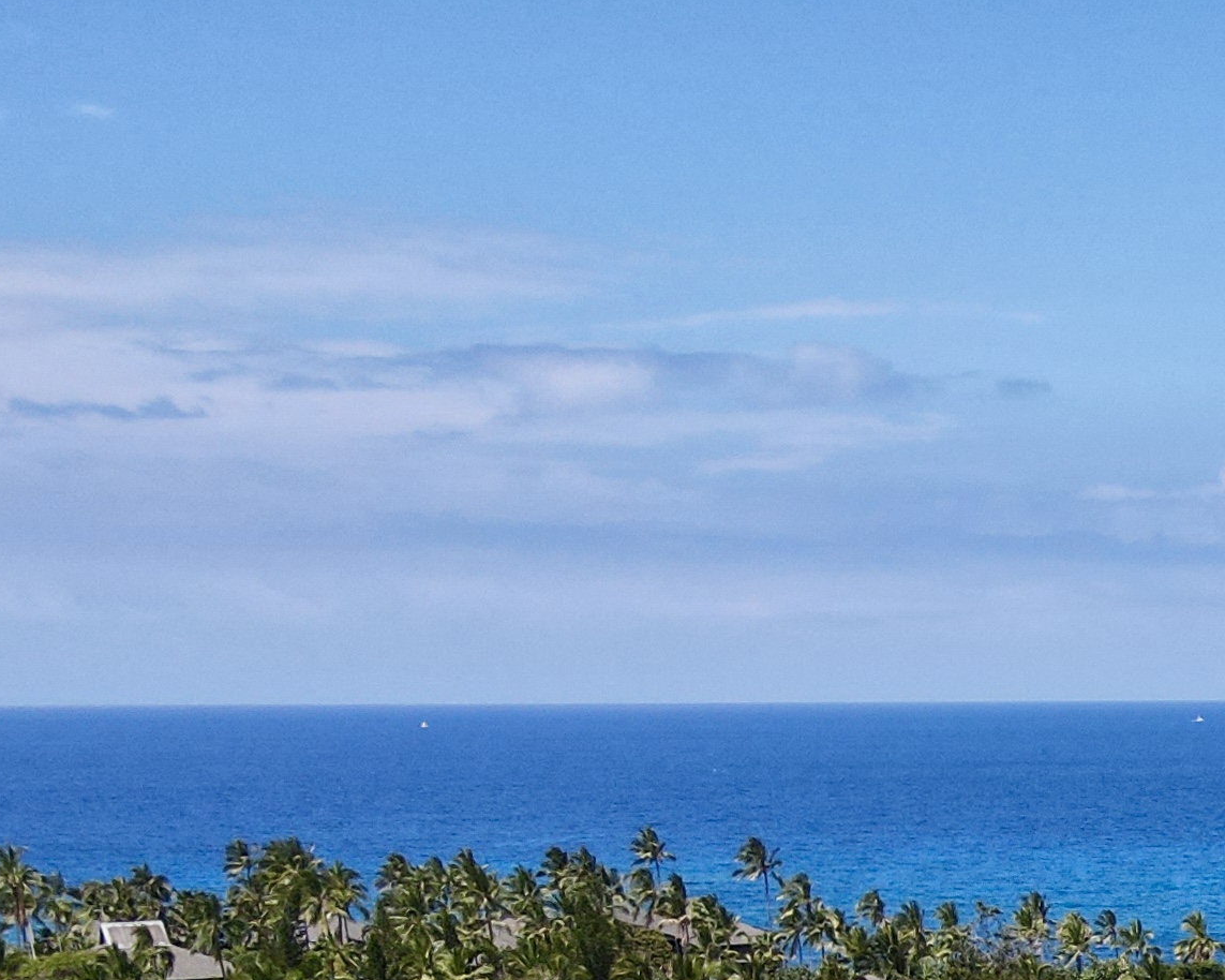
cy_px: 1604
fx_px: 2972
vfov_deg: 16.5
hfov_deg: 19.1
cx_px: 2048
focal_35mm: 82
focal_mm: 4.5
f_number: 2.8
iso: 100
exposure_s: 1/800
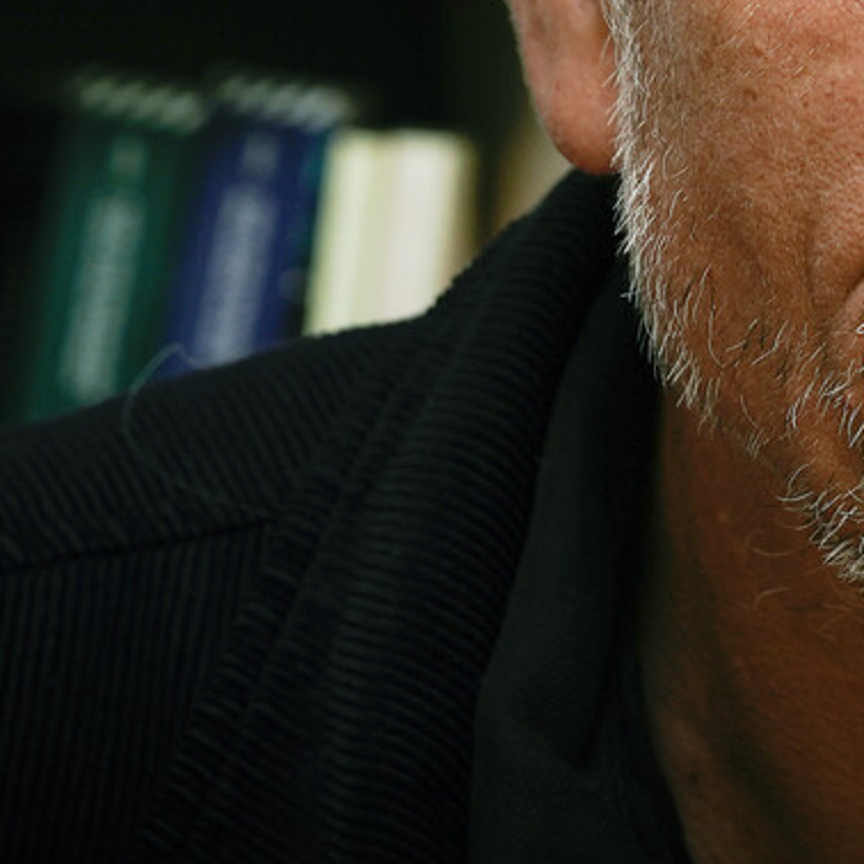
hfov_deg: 5.7
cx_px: 1074
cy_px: -255
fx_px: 8641
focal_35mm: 306
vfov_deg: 5.7
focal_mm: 85
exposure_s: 1/90
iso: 400
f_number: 6.7
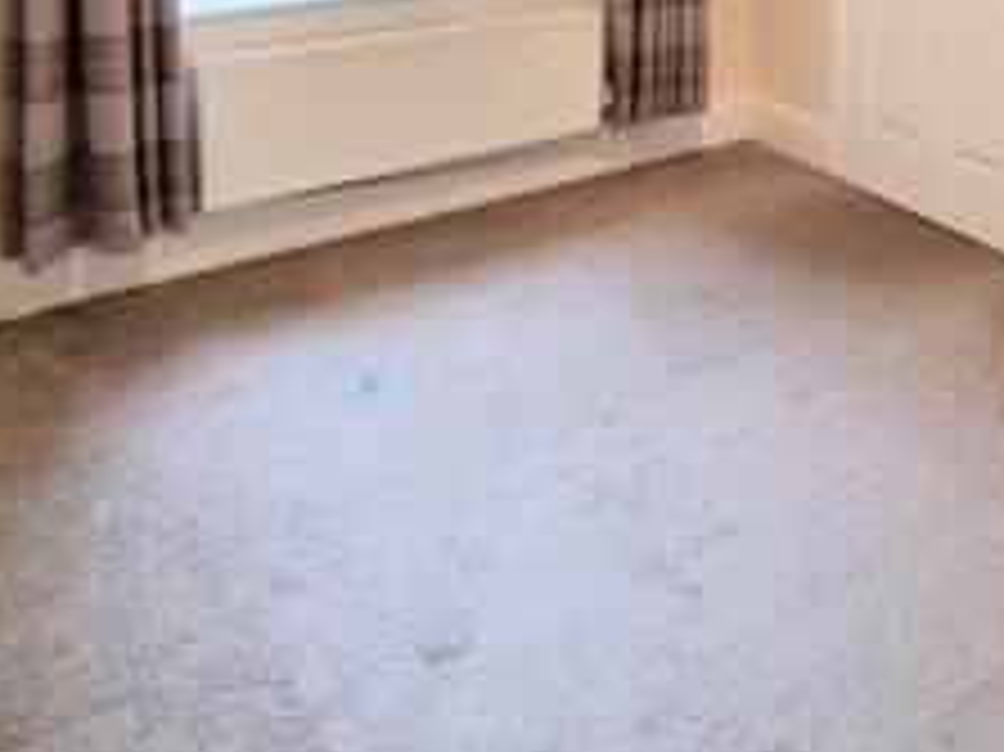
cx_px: 790
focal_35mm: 34
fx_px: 986
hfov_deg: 51.0
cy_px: -173
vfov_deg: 33.2
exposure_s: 1/50
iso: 320
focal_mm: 2.2
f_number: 2.2
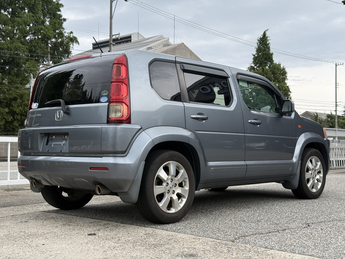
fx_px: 478
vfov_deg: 30.3
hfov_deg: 39.7
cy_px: 130
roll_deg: -0.3
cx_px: 172
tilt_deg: +2.8
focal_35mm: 48
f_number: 1.78
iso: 80
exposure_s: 1/1027
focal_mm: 6.76
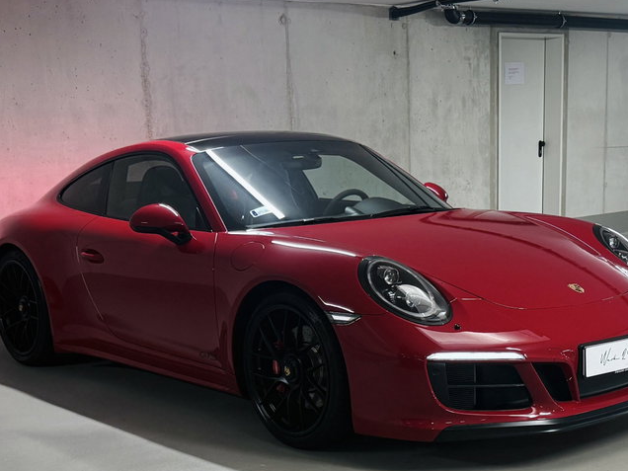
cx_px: 331
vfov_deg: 48.2
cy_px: 233
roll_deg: +2.2
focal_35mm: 29
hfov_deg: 61.6
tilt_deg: -13.0
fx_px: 526
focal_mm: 6.76
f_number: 1.78
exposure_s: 1/100
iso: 250
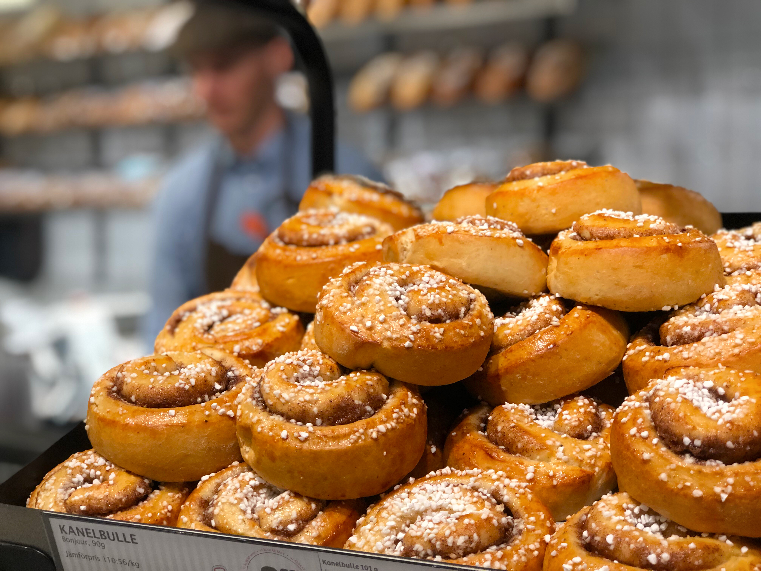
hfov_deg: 33.8
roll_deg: +1.0
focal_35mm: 57
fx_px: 1253
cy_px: 286
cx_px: 380
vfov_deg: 25.7
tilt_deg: -3.7
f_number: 2.8
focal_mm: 6.6
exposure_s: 1/33
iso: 50
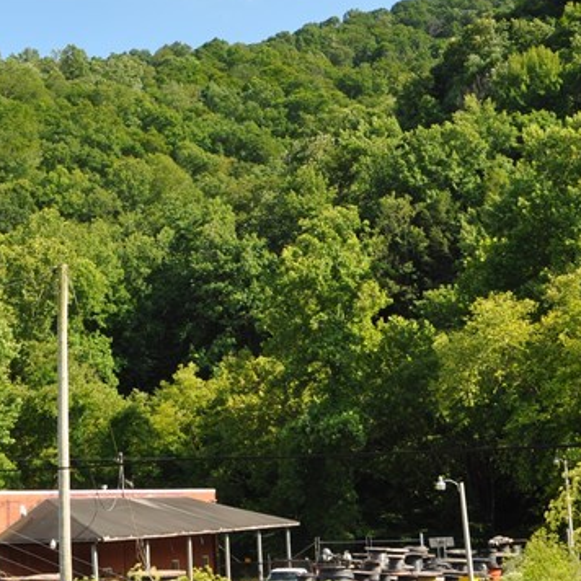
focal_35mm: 70
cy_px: 16
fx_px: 1329
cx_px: 140
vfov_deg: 23.7
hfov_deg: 24.4
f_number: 10
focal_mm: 18
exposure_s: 1/200
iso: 200
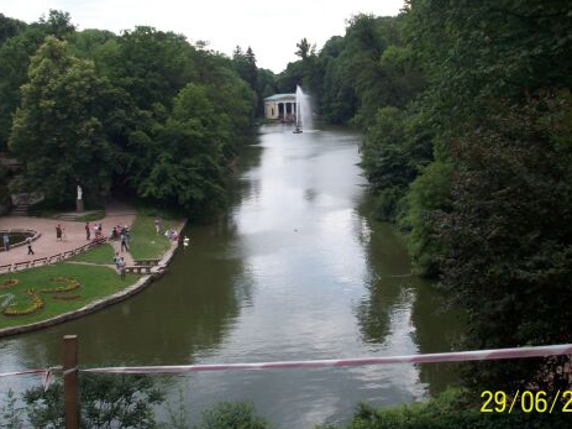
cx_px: 298
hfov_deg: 39.7
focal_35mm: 48
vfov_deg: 30.2
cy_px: 177
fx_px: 793
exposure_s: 1/215
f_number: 5.6
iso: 80
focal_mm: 6.2
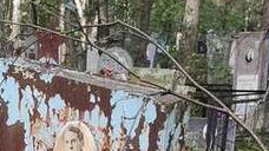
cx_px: -86
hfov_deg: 16.0
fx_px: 905
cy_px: 381
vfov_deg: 8.6
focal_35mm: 127
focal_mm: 4.77
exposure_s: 1/100
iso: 208
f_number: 1.75
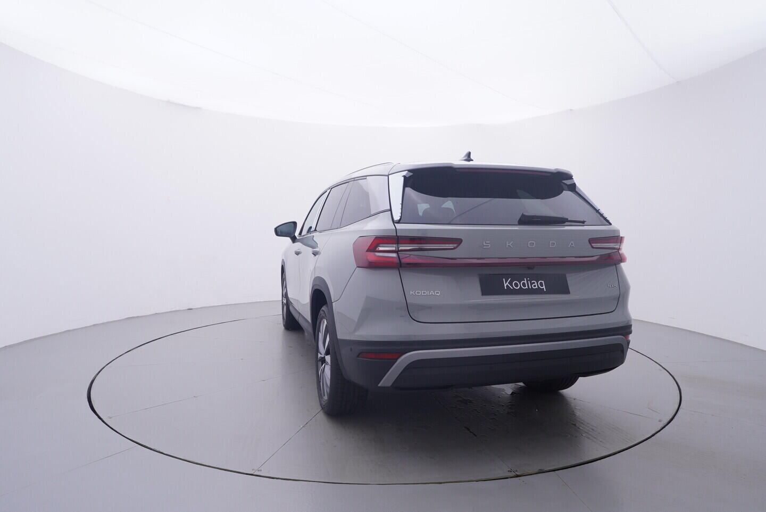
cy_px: 256
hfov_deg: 77.3
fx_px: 479
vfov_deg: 56.2
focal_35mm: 22
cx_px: 383
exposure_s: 1/80
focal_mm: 15
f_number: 5
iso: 200
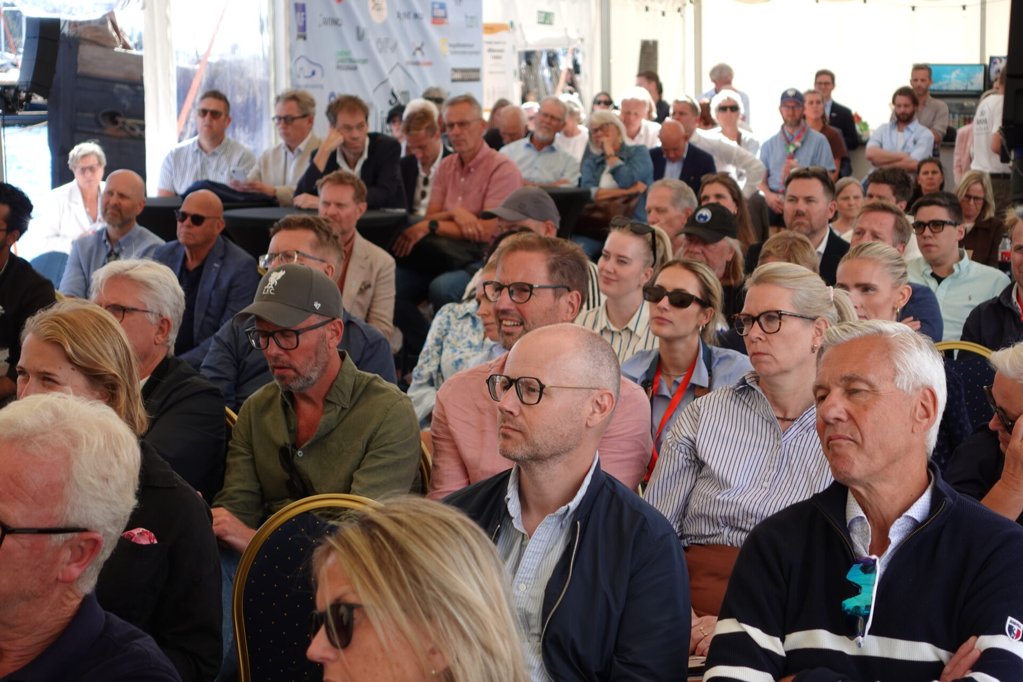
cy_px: 341
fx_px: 1989
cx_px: 512
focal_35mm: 70
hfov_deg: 28.8
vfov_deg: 19.5
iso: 80
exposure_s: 1/200
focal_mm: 25.7
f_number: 2.8
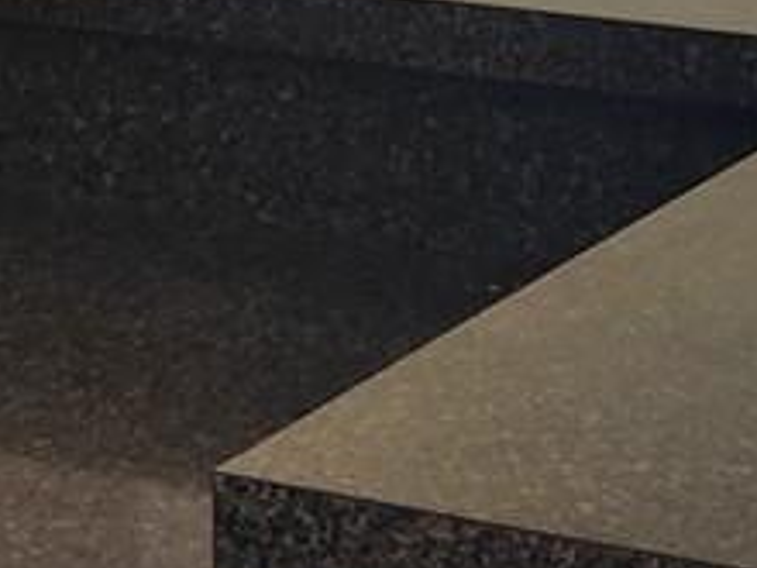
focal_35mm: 167
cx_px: 437
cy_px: -296
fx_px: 3652
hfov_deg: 11.8
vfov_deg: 8.7
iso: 80
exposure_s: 1/120
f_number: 1.8
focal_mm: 5.4
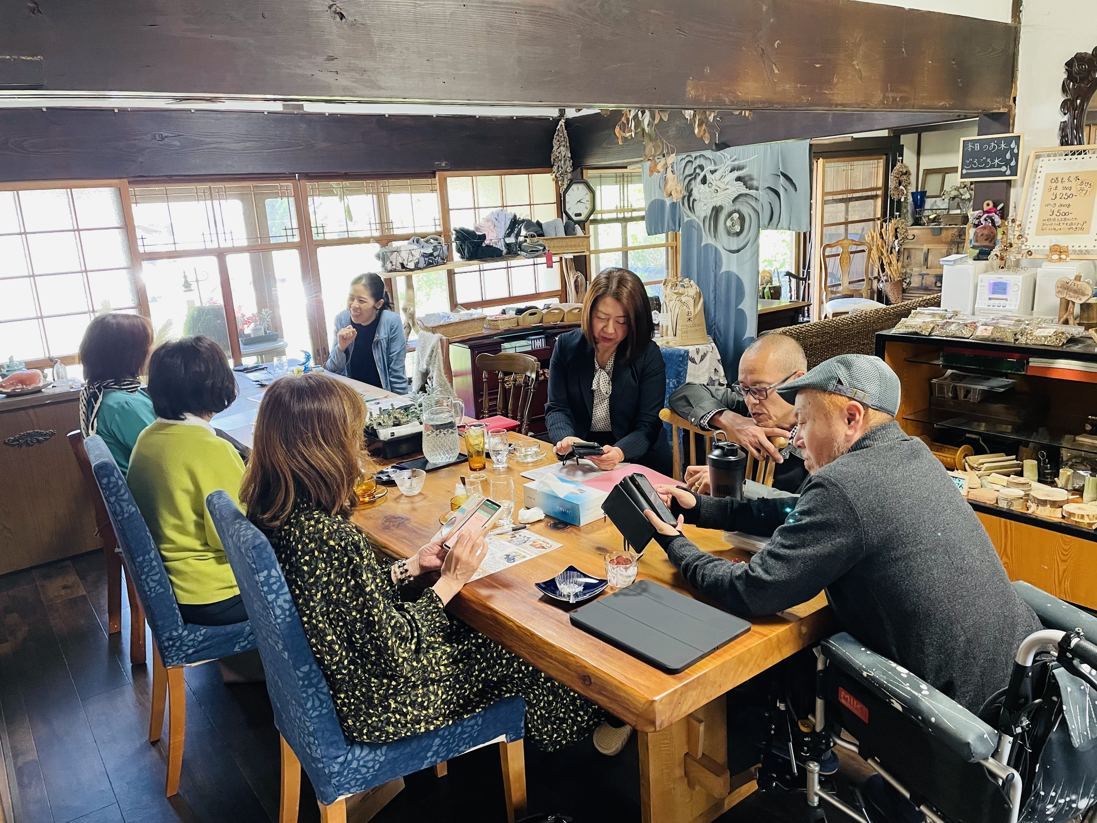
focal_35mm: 26
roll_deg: +3.8
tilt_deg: -13.5
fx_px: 824
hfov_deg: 67.3
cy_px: 412
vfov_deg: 53.1
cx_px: 548
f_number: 1.6
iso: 200
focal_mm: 4.2
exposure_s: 1/60
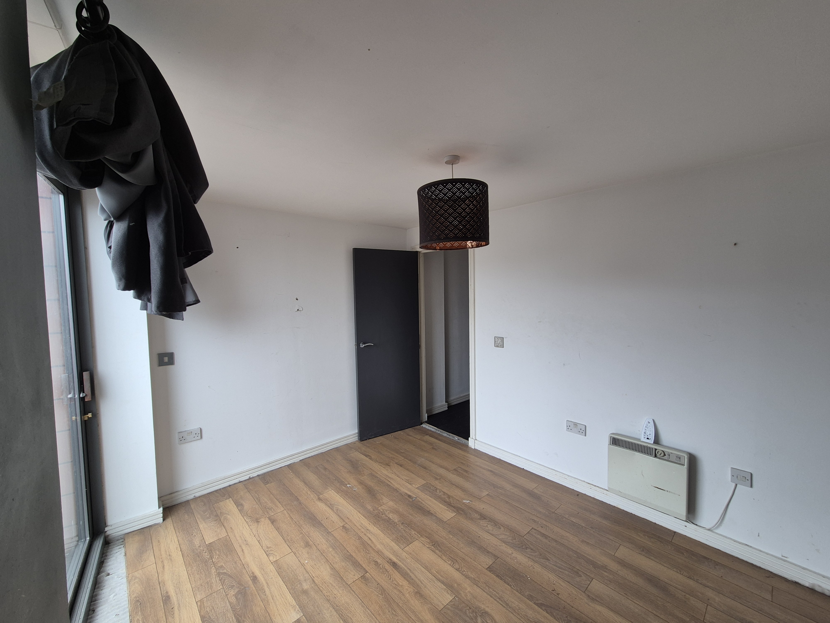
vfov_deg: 89.9
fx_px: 312
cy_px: 312
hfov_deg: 106.2
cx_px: 415
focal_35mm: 13
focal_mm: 2.2
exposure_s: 1/50
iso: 64
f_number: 2.2
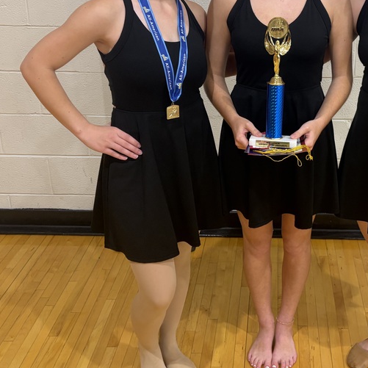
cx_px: 276
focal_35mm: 47
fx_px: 565
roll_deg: -0.4
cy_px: 126
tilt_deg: -20.6
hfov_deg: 35.3
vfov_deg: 35.7
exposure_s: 1/60
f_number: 1.6
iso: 160
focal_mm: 5.96
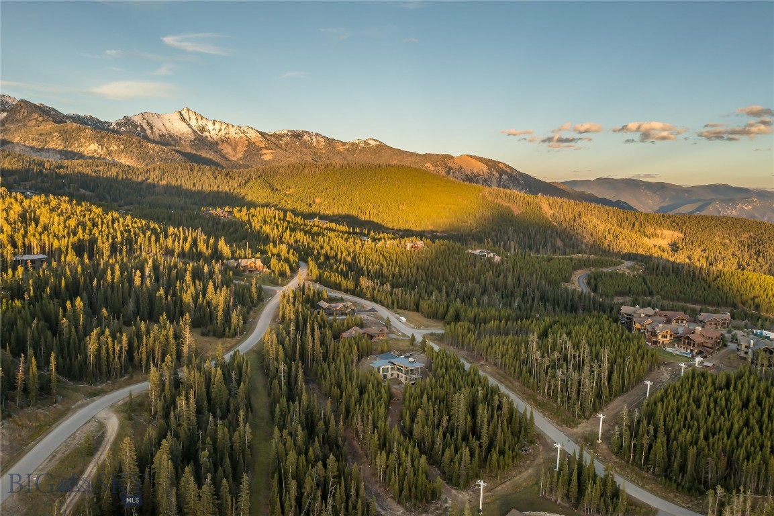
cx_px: 387
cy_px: 258
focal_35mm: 28
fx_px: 602
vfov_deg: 46.4
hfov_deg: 65.5
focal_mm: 10.26
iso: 100
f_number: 8
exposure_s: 1/50
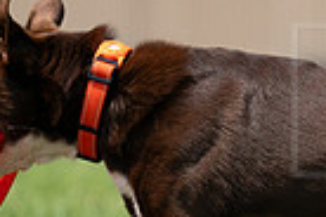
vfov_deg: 0.8
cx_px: 517
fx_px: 15611
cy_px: 140
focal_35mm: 1724
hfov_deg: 1.2
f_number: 6.3
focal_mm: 411
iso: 1000
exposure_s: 1/4000
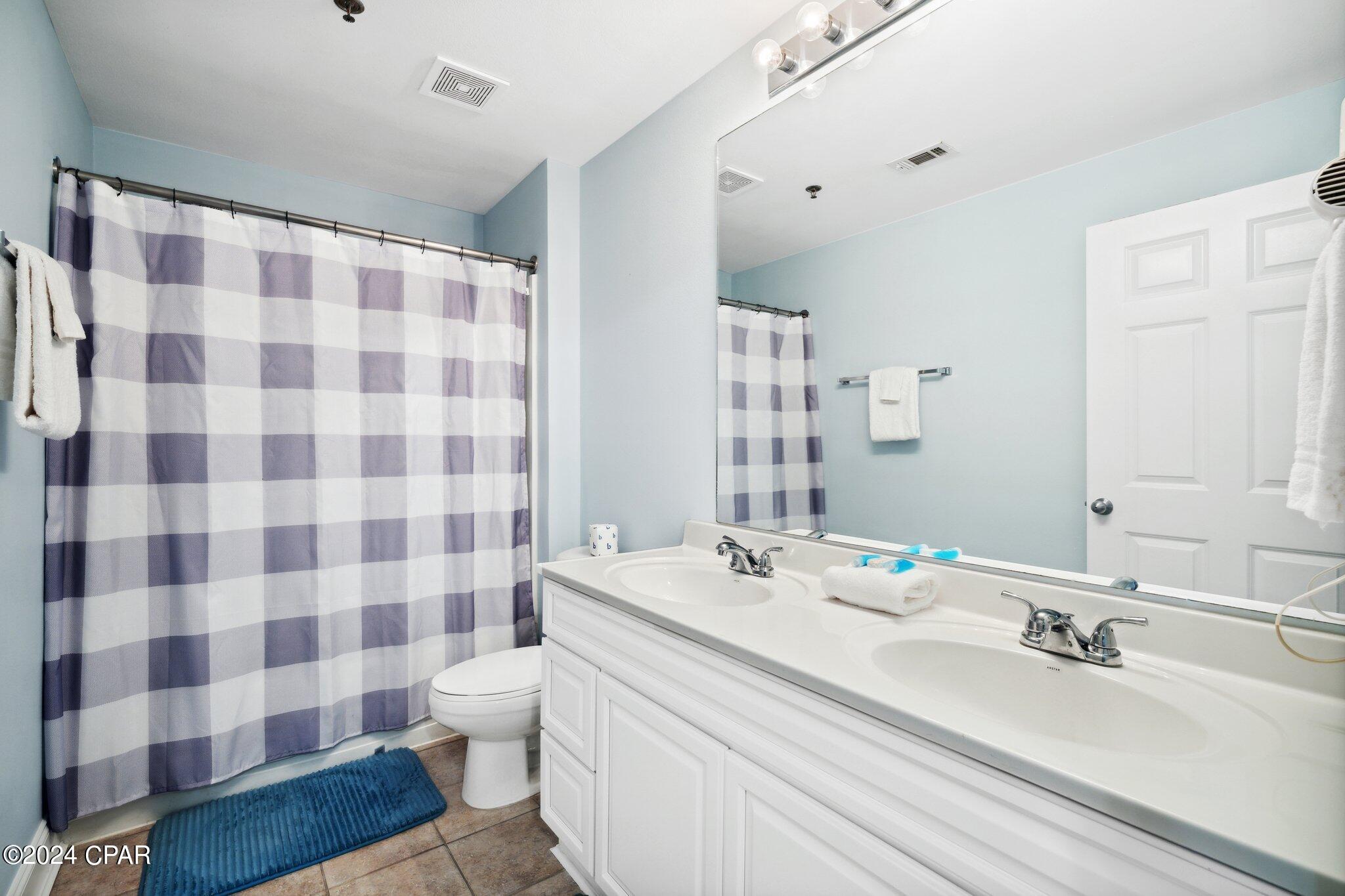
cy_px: 448
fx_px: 598
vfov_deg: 73.7
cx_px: 672
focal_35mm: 16
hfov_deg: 96.7
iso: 500
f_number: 9
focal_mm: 16
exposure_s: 1/3.33
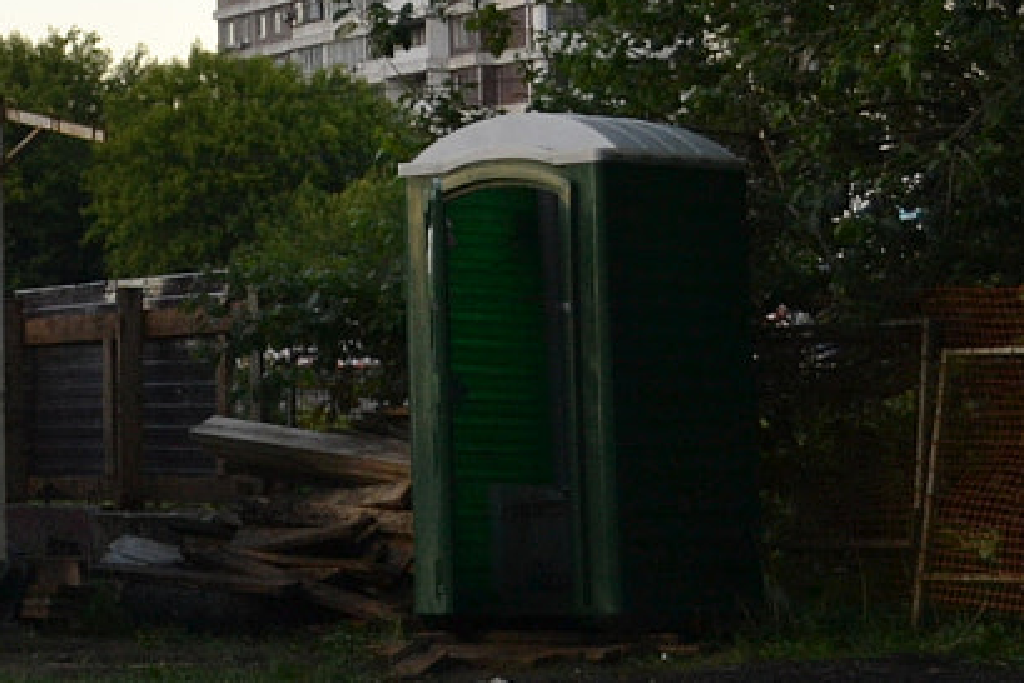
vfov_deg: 7.7
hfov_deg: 10.8
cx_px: -964
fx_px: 5008
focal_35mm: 176
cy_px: -225
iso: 320
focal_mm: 30
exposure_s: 1/125
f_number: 5.6
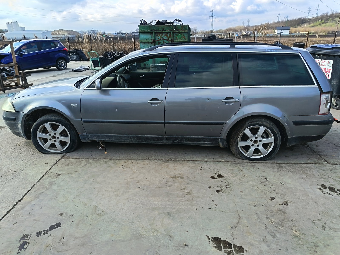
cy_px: 128
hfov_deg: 67.3
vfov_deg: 53.1
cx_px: 170
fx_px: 255
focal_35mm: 26
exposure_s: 1/350
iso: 100
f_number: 1.75
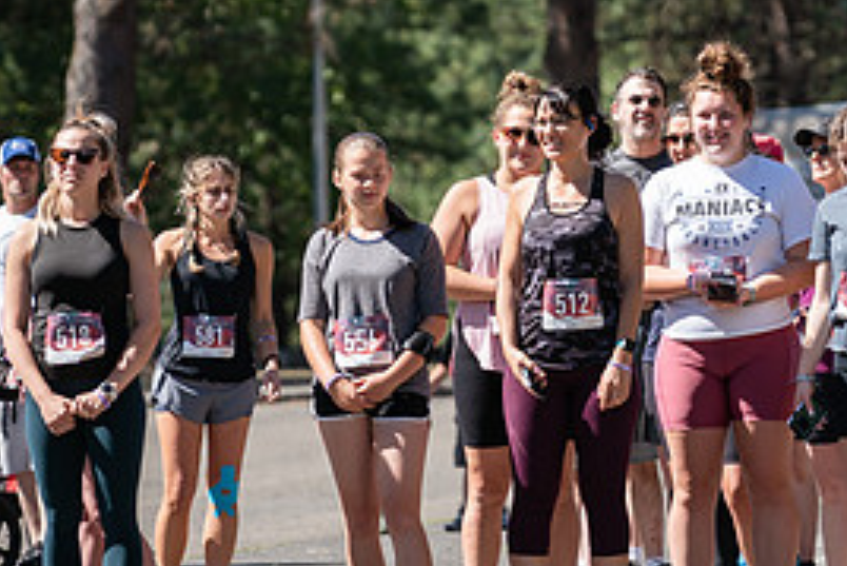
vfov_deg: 2.7
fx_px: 12146
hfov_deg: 4.0
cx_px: 432
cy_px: 247
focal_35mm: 516
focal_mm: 200
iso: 100
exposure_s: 1/500
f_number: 4
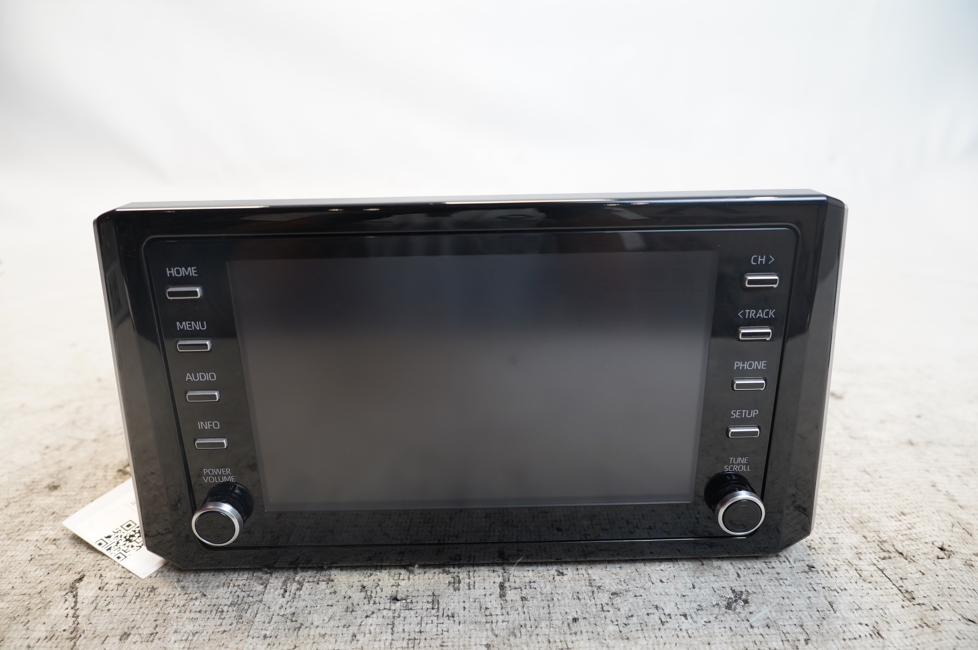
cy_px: 325
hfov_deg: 73.8
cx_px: 489
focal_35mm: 24
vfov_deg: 53.0
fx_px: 651
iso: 400
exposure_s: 1/60
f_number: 4
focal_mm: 16
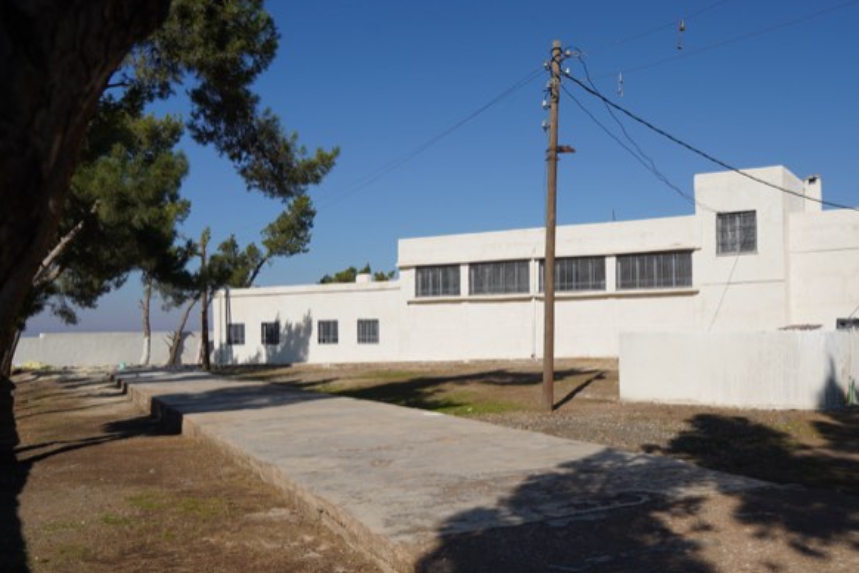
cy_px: 330
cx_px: 530
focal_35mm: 33
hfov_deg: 56.6
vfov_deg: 39.9
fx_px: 787
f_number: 8
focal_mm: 24
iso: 100
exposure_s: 1/640
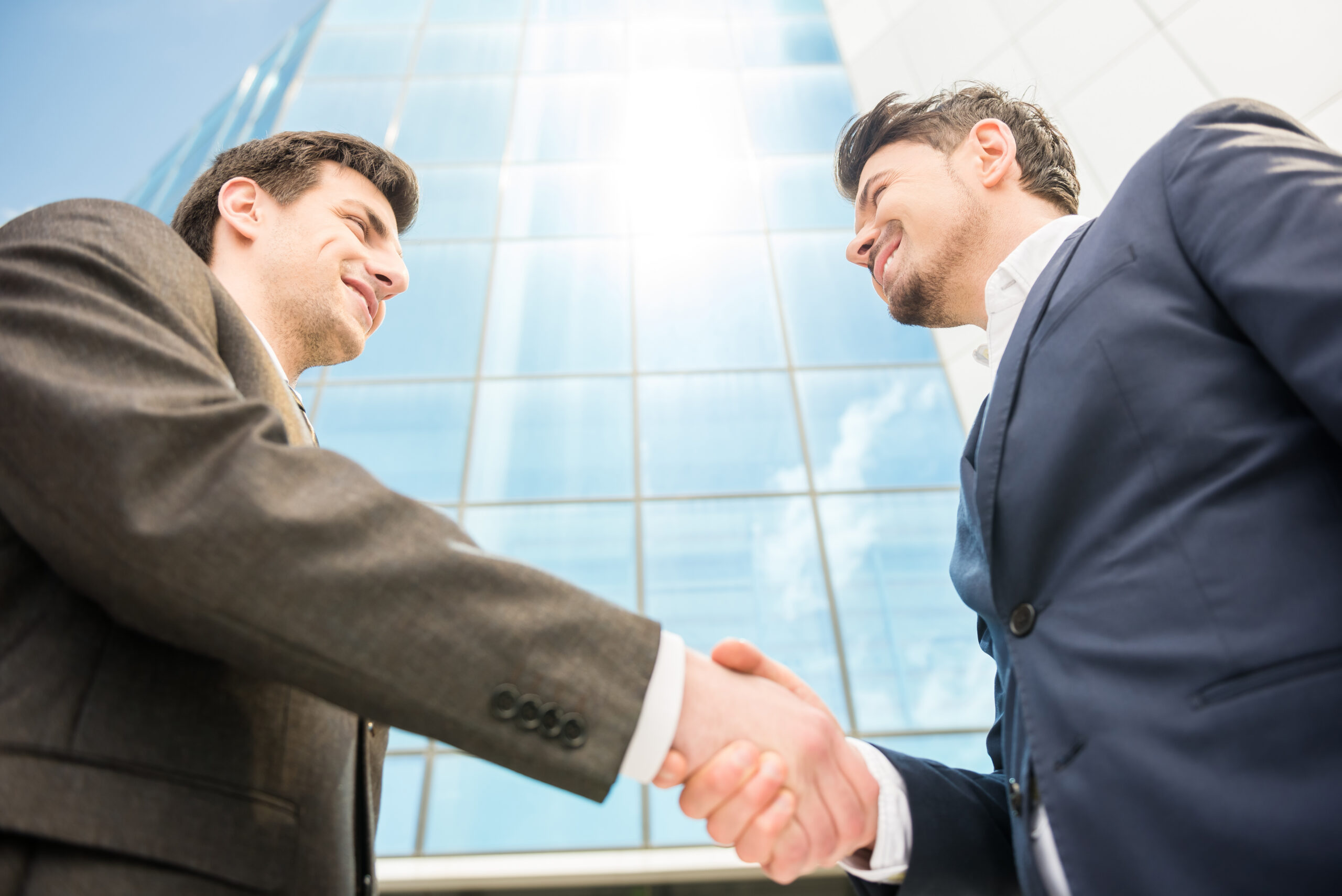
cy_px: 448
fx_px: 1156
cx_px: 671
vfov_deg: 42.4
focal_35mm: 31
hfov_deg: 60.3
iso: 200
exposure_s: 1/1600
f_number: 3.5
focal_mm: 31
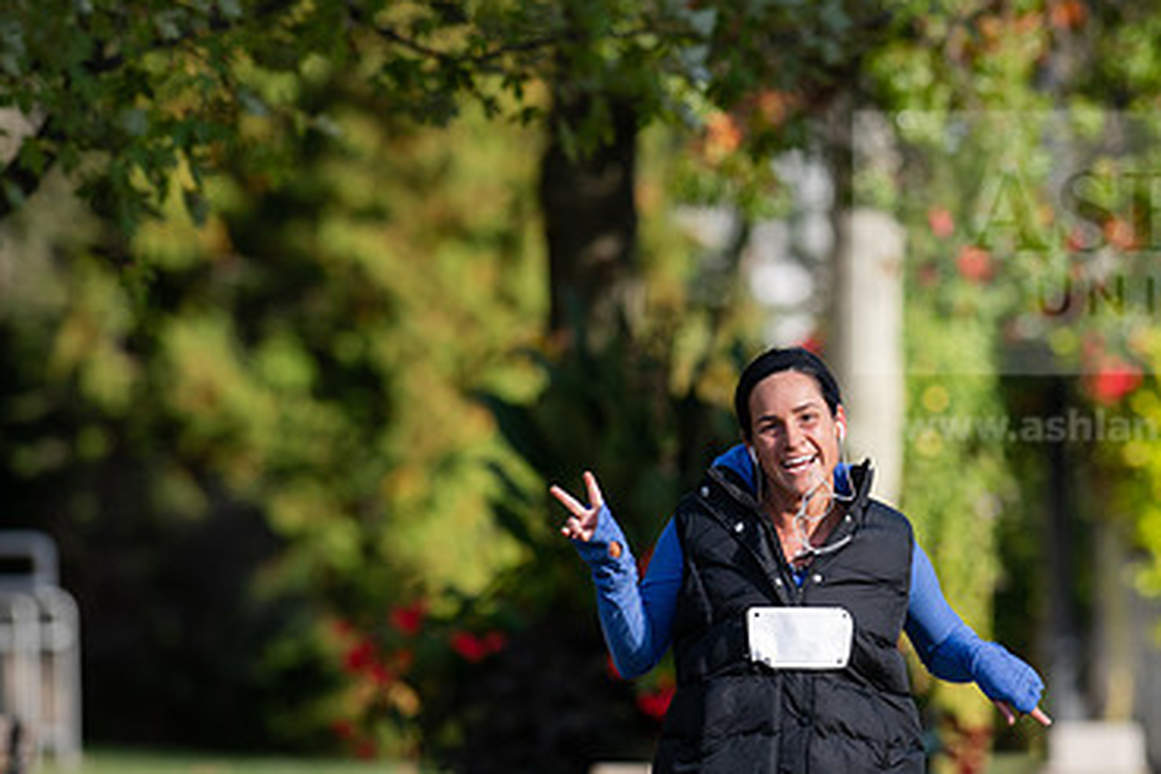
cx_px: 758
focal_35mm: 472
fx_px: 15221
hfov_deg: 4.4
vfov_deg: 2.9
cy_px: 492
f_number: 4.5
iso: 200
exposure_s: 1/640
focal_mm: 300
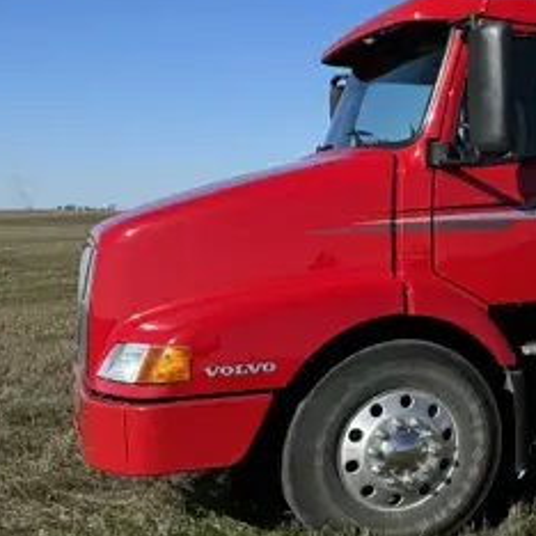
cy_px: 224
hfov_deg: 25.9
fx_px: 1016
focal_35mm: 58
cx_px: 671
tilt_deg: +0.6
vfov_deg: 29.5
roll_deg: -1.8
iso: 80
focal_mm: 6.86
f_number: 1.78
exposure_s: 1/4950
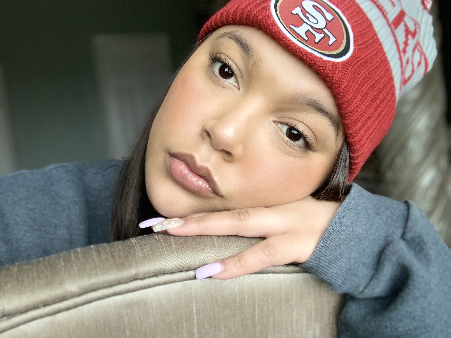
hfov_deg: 56.8
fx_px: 417
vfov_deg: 44.2
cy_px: 169
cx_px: 226
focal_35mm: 32
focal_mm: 2.87
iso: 250
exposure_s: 1/60
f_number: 2.2
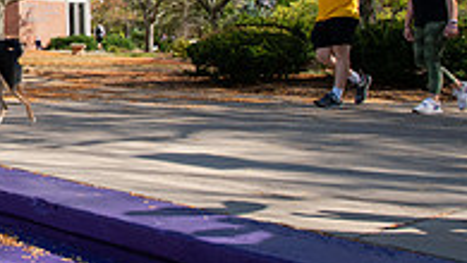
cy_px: -39
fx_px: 657
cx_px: -134
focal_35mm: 53
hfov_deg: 30.9
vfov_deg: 21.3
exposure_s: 1/320
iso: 640
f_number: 7.1
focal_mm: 17
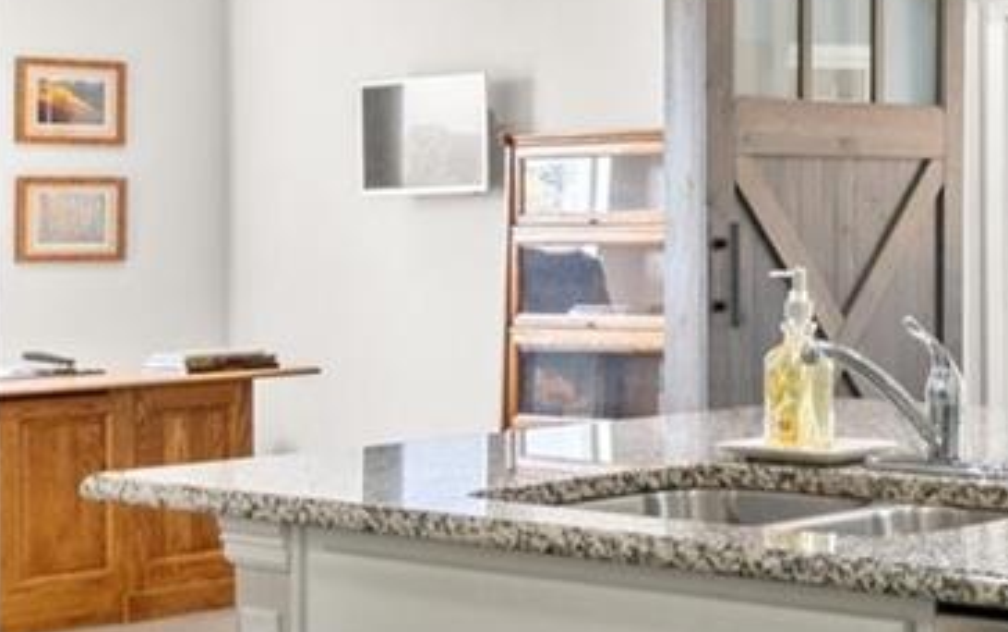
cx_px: 1448
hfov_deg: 22.8
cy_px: 234
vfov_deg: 17.2
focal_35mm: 76
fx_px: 2089
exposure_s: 1/8
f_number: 8
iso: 400
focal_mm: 17
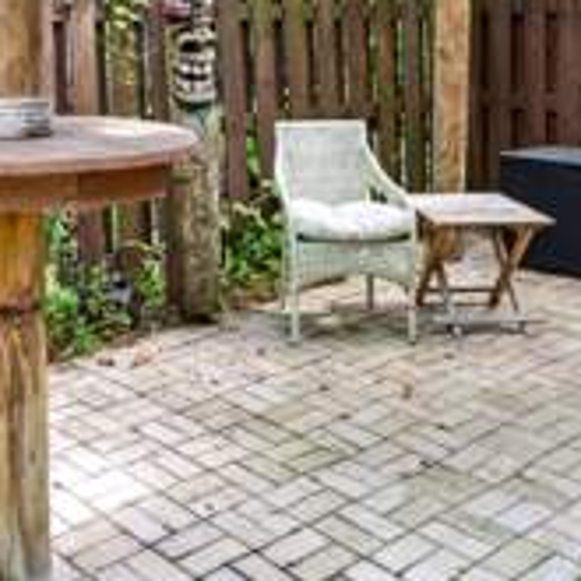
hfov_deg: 33.9
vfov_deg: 33.2
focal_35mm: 49
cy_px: 81
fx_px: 930
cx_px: 134
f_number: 4.5
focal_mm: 13.2
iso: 100
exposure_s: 1/30
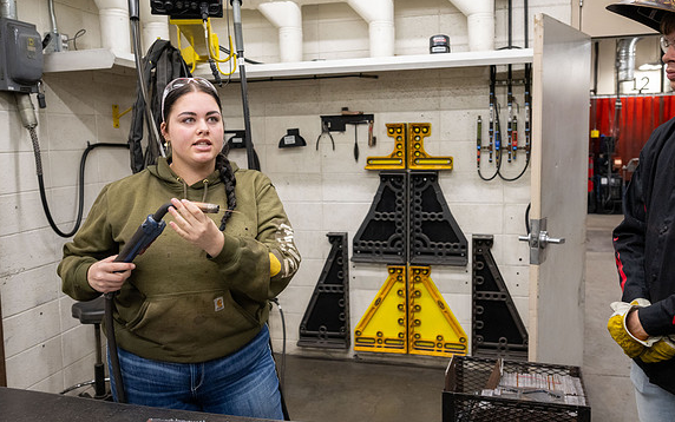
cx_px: 340
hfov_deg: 61.2
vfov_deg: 40.6
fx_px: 570
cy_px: 197
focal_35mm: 31
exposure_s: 1/200
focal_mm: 30
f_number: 4
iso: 2000
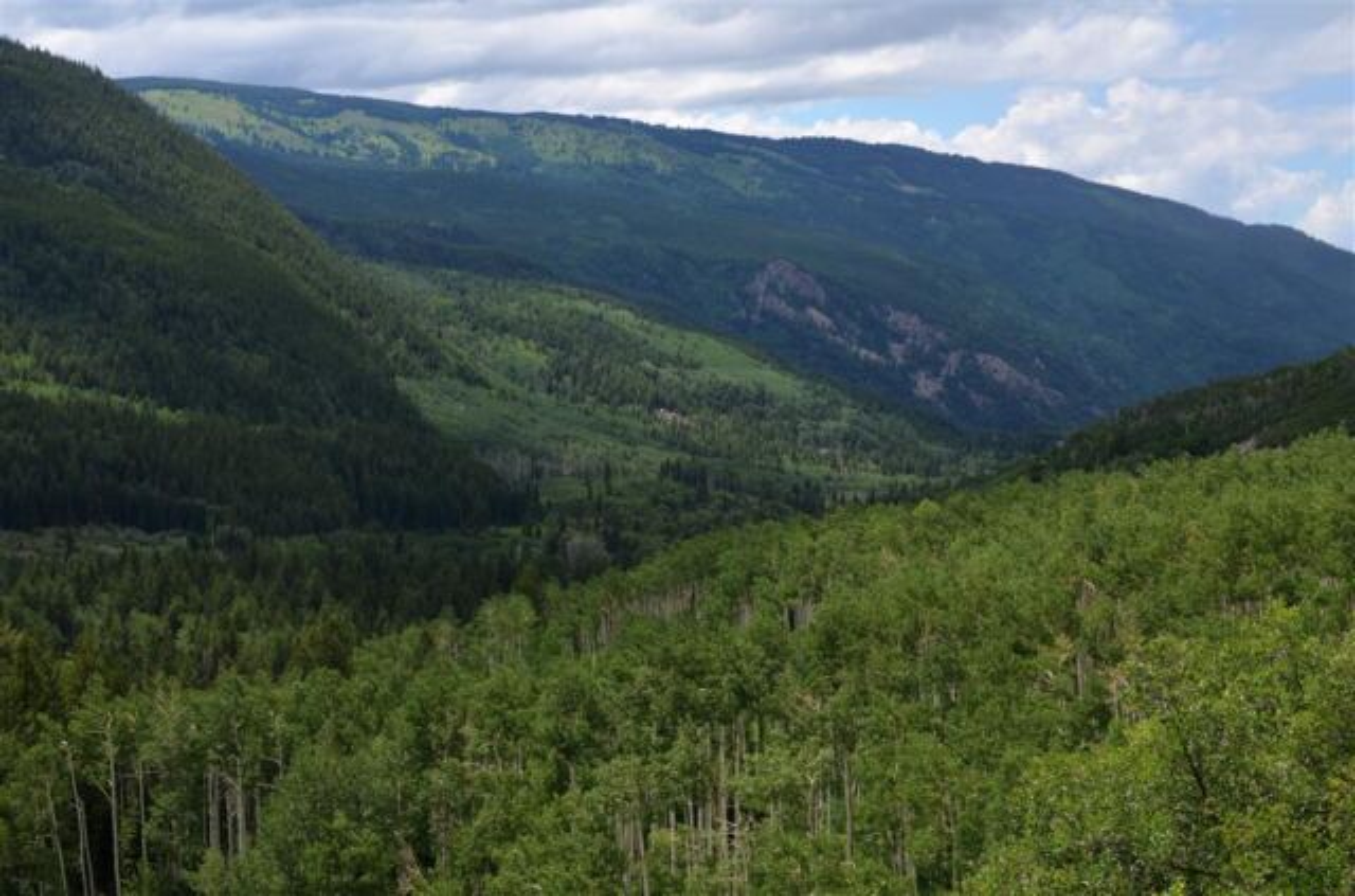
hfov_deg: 37.9
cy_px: 448
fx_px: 1971
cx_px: 678
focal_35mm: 52
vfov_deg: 25.6
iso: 100
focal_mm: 35
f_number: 7.1
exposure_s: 1/200
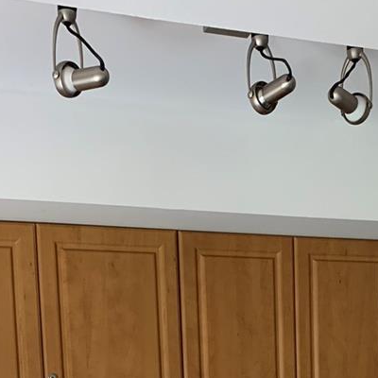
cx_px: 254
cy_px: 497
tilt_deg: -4.4
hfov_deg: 24.9
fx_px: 852
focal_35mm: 69
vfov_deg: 22.3
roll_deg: +1.1
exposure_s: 1/60
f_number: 1.8
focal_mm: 4.25
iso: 320
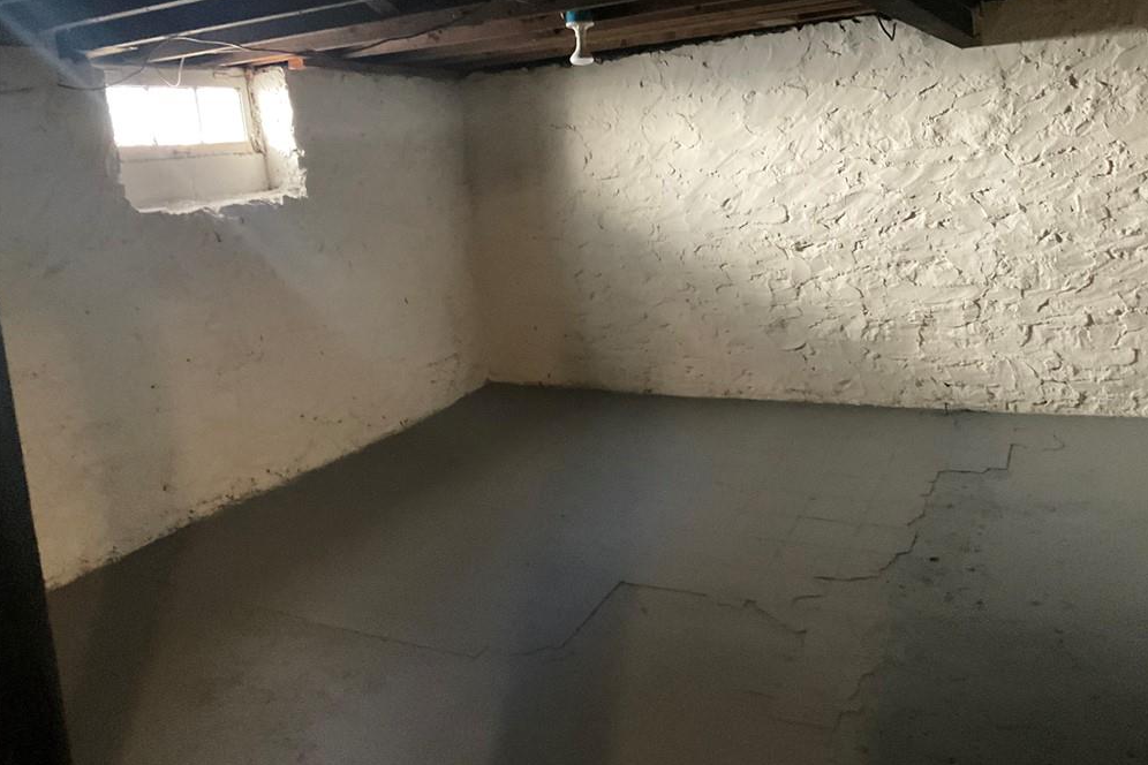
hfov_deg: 60.3
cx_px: 583
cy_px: 343
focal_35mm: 31
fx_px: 988
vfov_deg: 42.3
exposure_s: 1/30
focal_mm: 3
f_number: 1.8
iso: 500
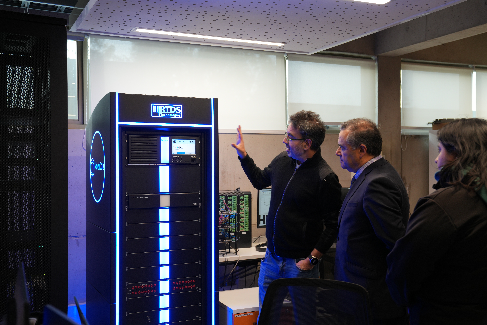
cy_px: 162
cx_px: 244
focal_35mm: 40
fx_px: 541
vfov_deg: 33.4
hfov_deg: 48.5
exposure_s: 1/60
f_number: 4
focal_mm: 40
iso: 400
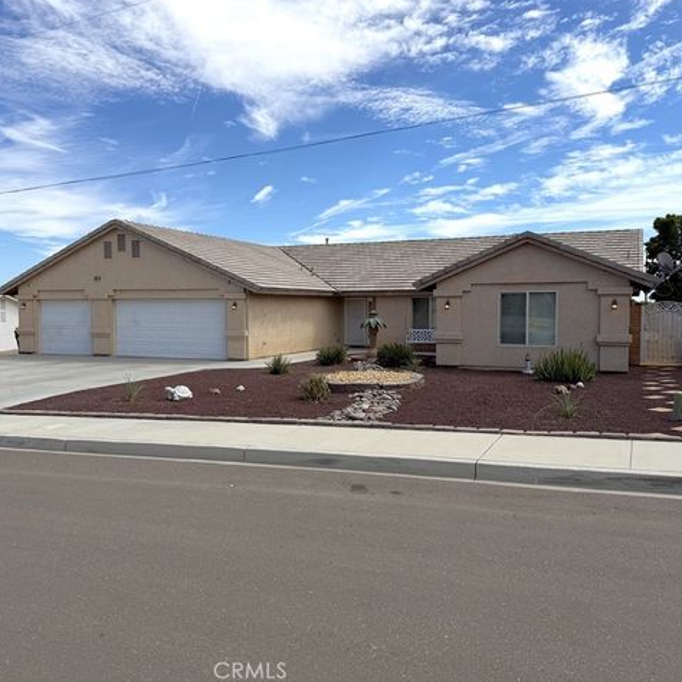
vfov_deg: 52.5
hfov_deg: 52.5
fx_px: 691
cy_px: 338
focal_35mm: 31
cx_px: 319
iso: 80
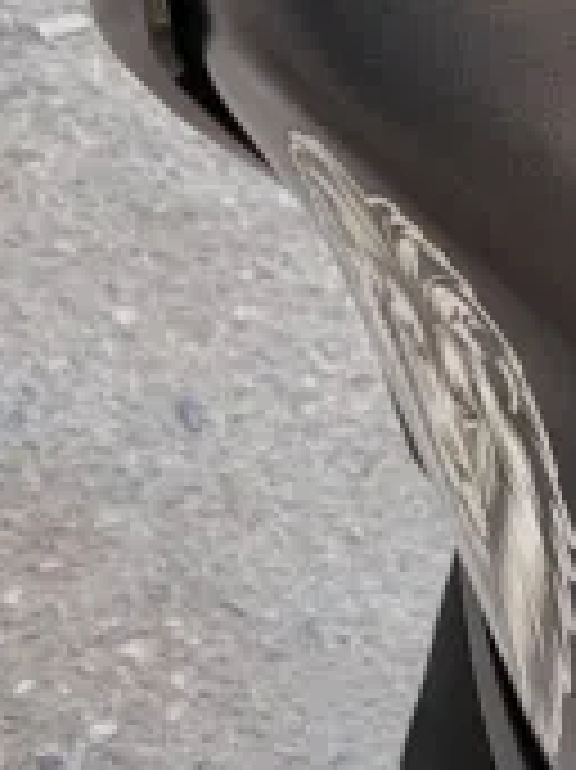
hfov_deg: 7.4
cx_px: 1192
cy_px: 475
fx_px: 4265
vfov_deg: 10.3
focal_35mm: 192
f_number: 1.75
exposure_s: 1/100
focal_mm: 5.25
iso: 185
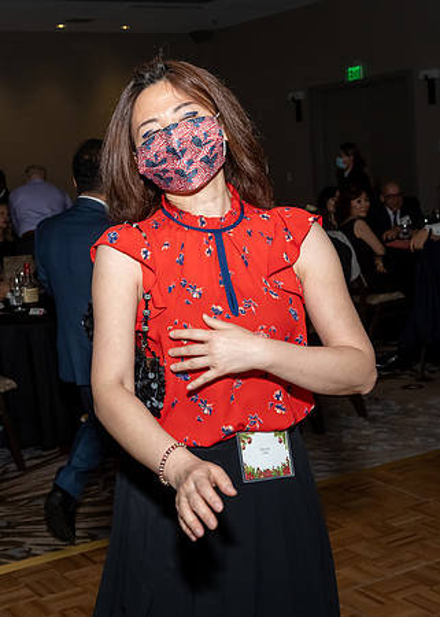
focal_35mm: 59
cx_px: 160
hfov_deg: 24.0
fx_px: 1033
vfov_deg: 33.2
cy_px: 272
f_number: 6.3
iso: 500
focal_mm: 24
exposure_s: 1/250
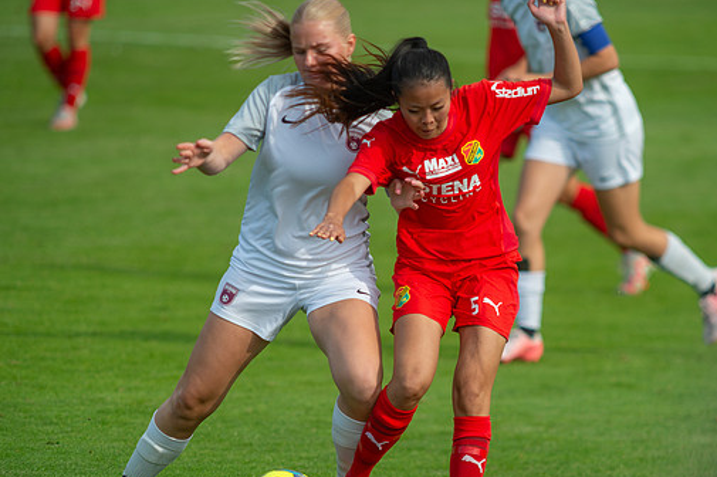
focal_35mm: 482
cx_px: 378
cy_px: 270
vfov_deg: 2.8
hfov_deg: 4.3
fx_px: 9593
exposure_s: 1/1250
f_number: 4
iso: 220
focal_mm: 420
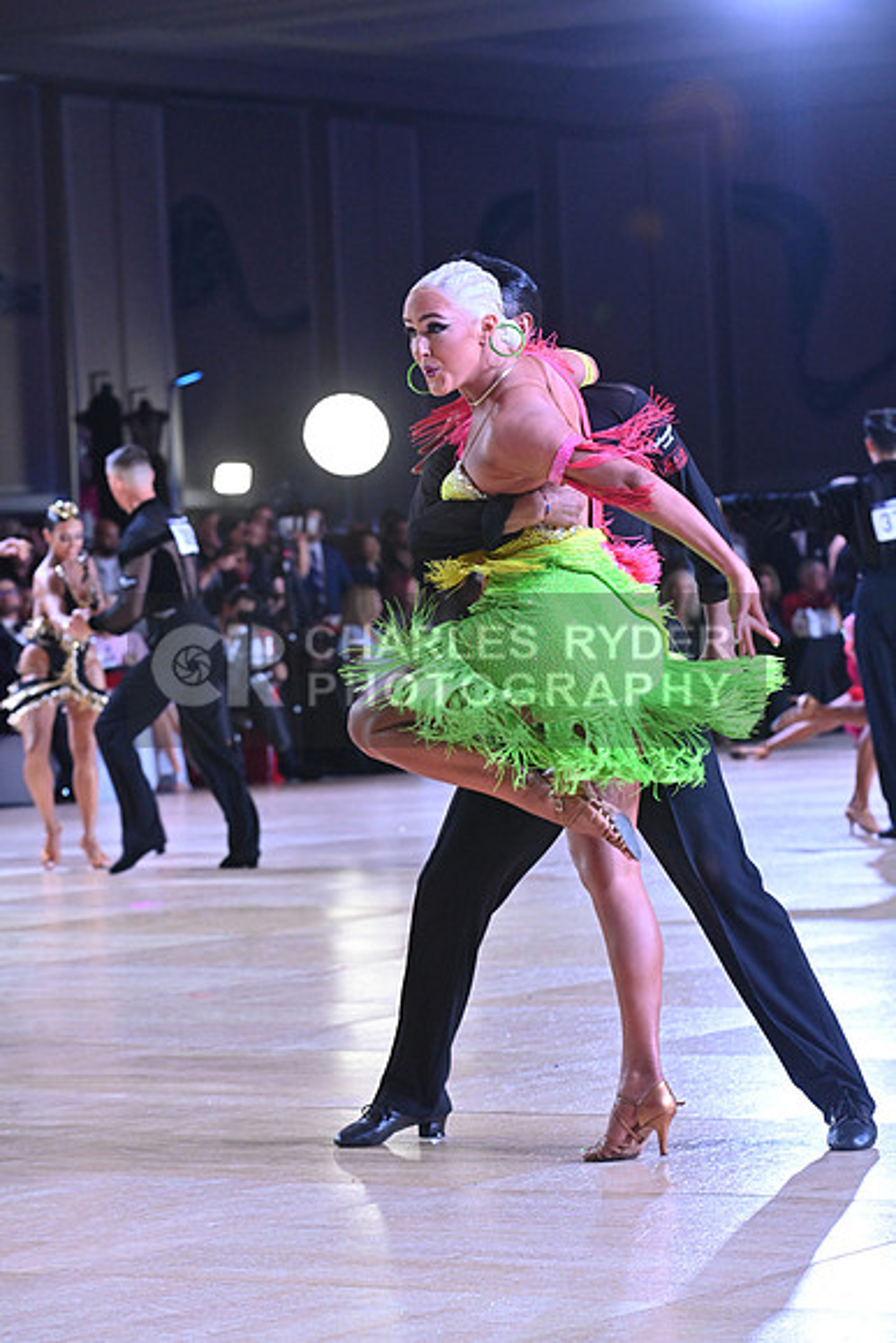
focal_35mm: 135
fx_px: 5037
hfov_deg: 10.2
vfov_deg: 15.2
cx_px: 448
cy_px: 672
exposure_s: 1/400
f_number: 8
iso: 4000
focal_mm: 135
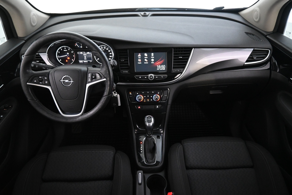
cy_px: 98
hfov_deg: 73.7
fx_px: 195
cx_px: 146
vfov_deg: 53.1
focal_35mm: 24
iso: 4500
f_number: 3.5
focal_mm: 16
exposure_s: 1/25
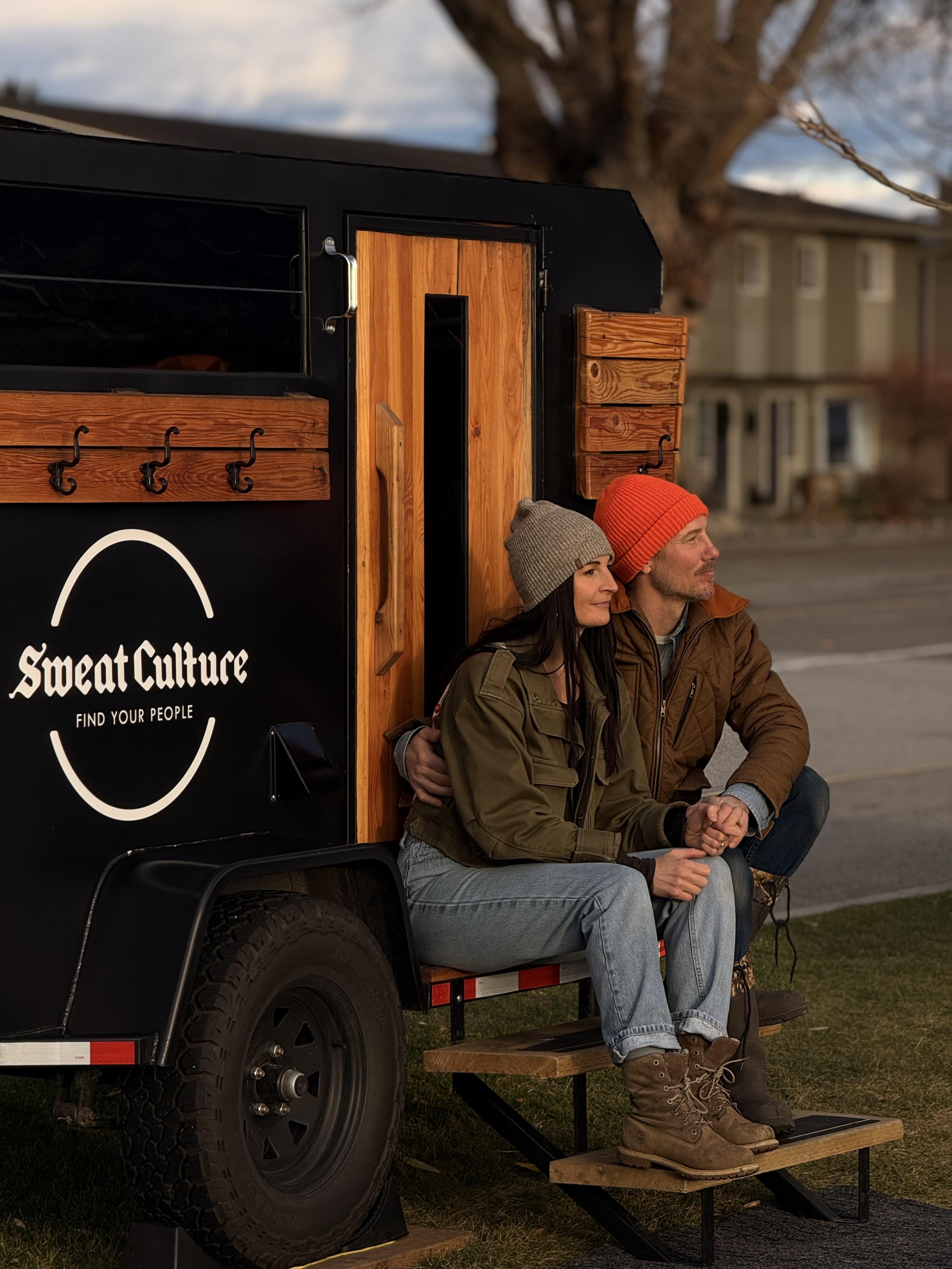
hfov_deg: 12.3
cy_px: 634
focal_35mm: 120
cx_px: 476
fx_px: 4400
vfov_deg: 16.4
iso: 50
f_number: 2.8
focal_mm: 15.66
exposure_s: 1/537
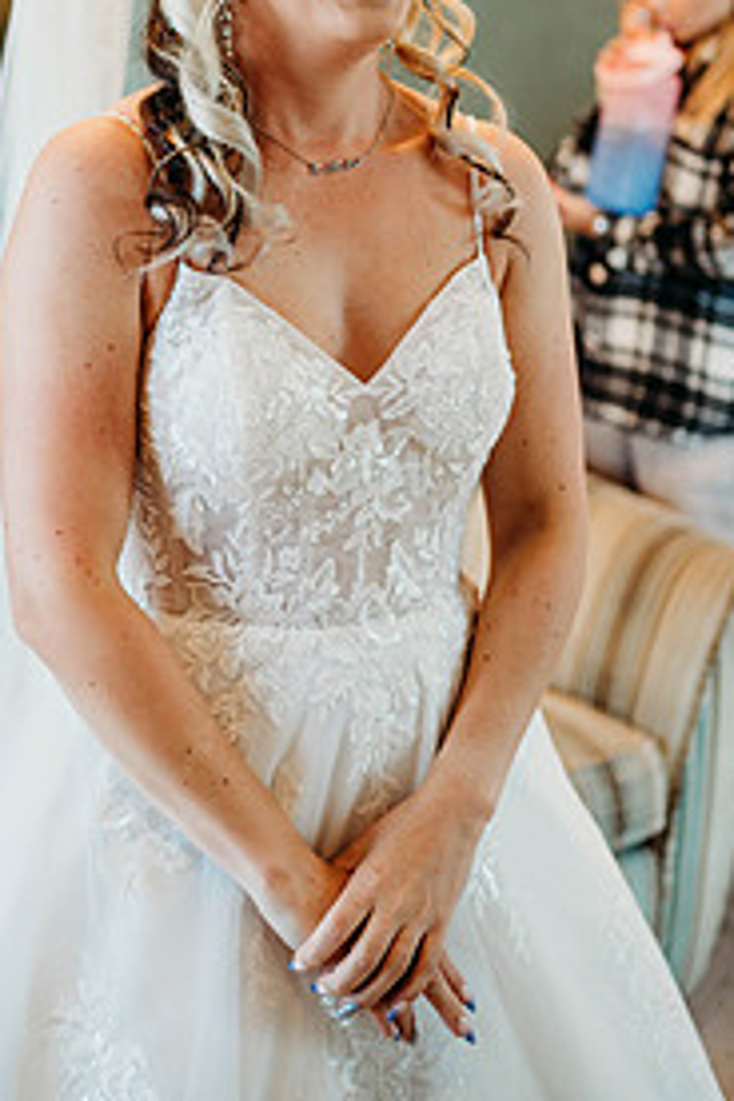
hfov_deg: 23.7
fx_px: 1743
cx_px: 269
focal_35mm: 57
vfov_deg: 34.5
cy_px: 303
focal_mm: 35
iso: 450
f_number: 1.8
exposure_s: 1/200
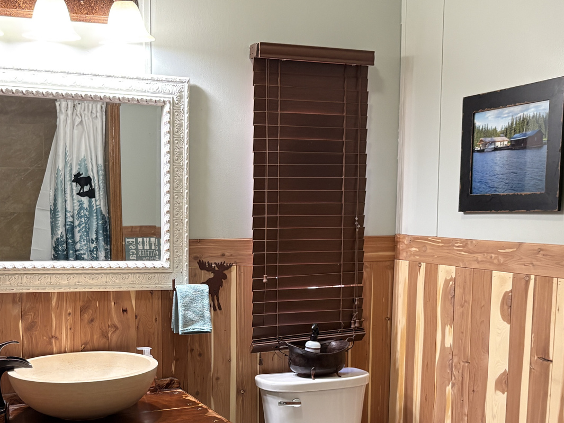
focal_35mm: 50
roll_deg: +0.3
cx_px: 233
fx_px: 815
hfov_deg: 38.1
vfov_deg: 28.6
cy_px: 327
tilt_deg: -7.8
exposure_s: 1/60
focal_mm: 5.96
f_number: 1.6
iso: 250
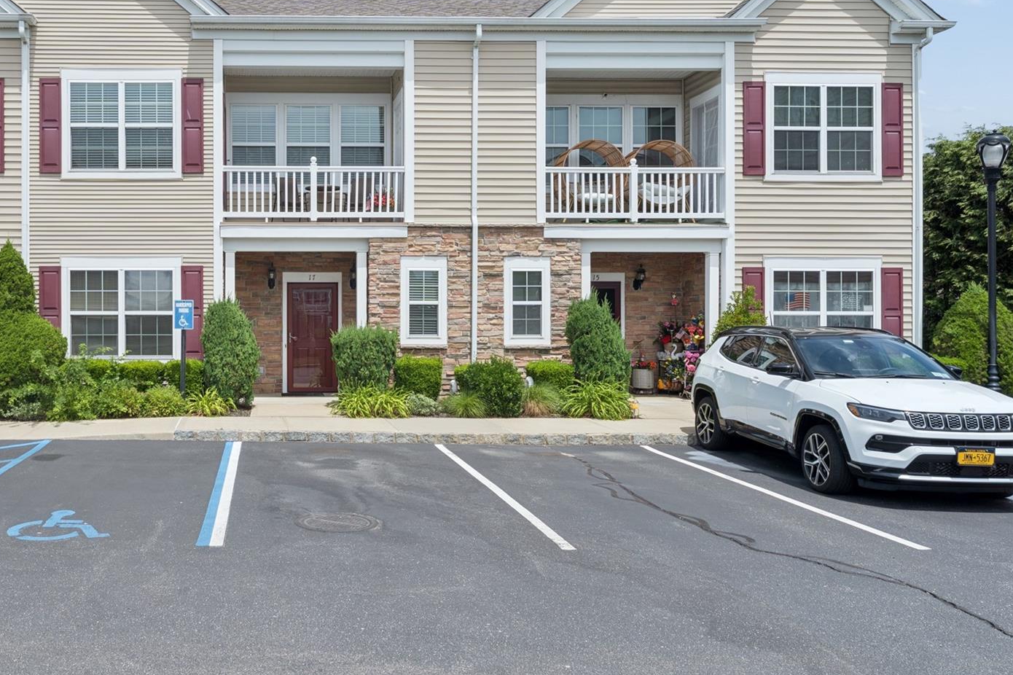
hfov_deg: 60.8
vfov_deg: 44.0
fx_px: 817
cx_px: 280
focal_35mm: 29
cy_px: 207
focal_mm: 19.7
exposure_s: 1/125
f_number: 11
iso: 100
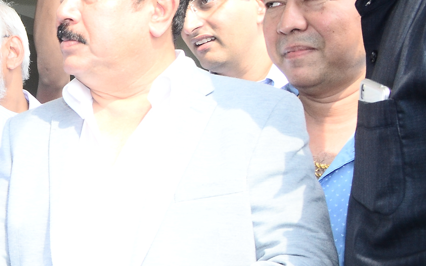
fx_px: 882
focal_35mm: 76
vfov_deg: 17.1
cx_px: -156
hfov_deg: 23.4
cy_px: 185
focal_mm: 18
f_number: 8
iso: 400
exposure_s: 1/125
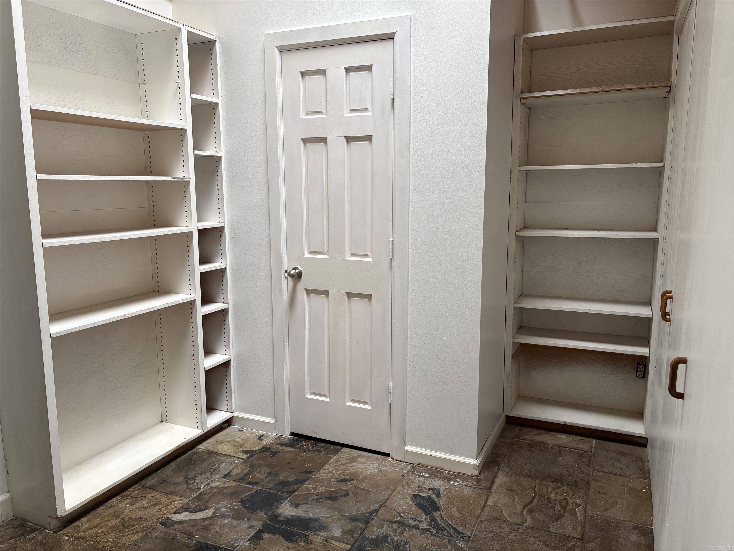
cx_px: 367
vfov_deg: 53.1
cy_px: 276
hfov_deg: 67.3
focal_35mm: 26
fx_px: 551
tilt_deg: -8.9
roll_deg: +1.3
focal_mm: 5.96
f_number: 1.6
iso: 200
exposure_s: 1/60
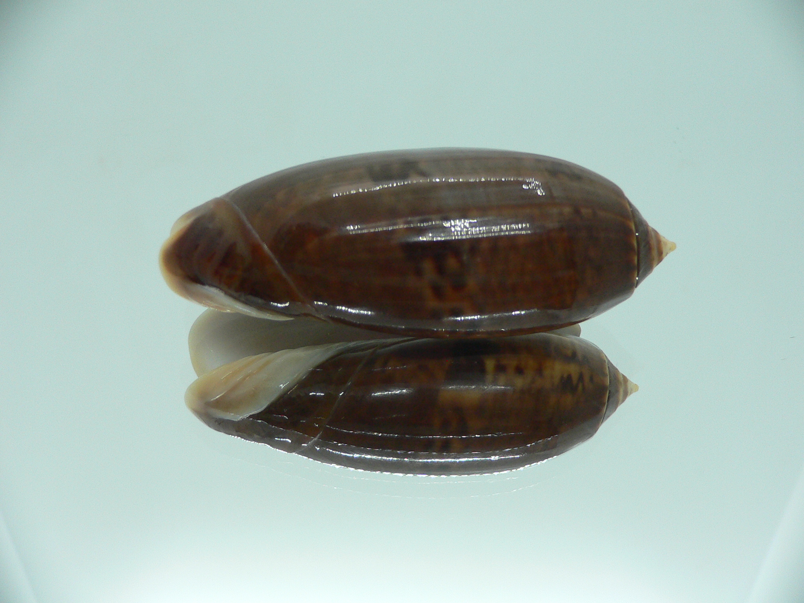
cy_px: 302
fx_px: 813
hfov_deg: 52.6
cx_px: 402
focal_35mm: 35
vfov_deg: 40.7
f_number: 2.8
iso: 150
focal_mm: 4.6
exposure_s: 1/60
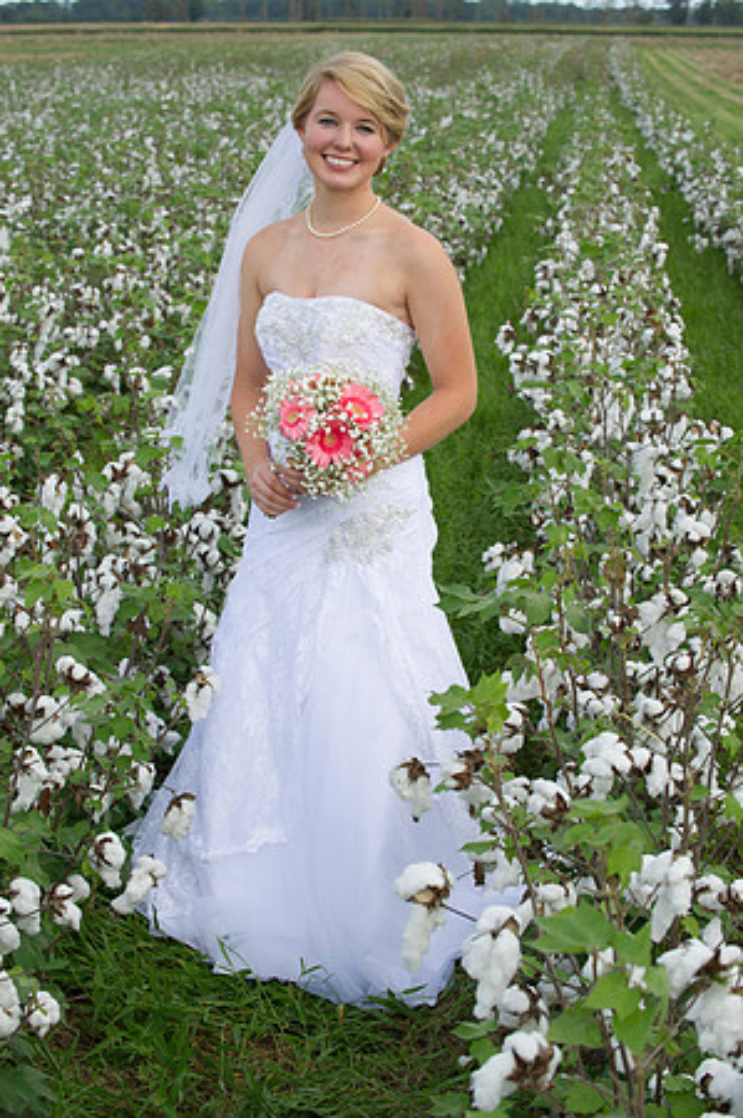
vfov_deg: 26.0
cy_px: 559
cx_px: 372
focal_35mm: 78
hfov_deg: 17.5
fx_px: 2420
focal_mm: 78
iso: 200
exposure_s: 1/125
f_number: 7.1
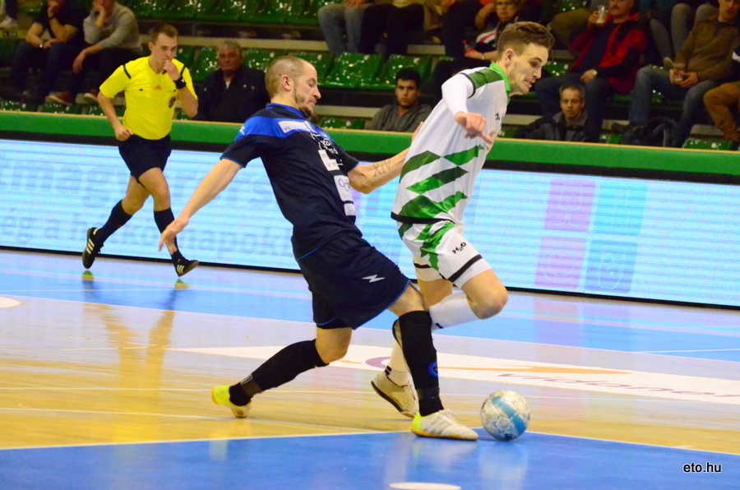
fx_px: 5077
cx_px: 370
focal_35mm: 248
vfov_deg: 5.5
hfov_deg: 8.3
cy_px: 245
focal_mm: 165
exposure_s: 1/800
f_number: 5
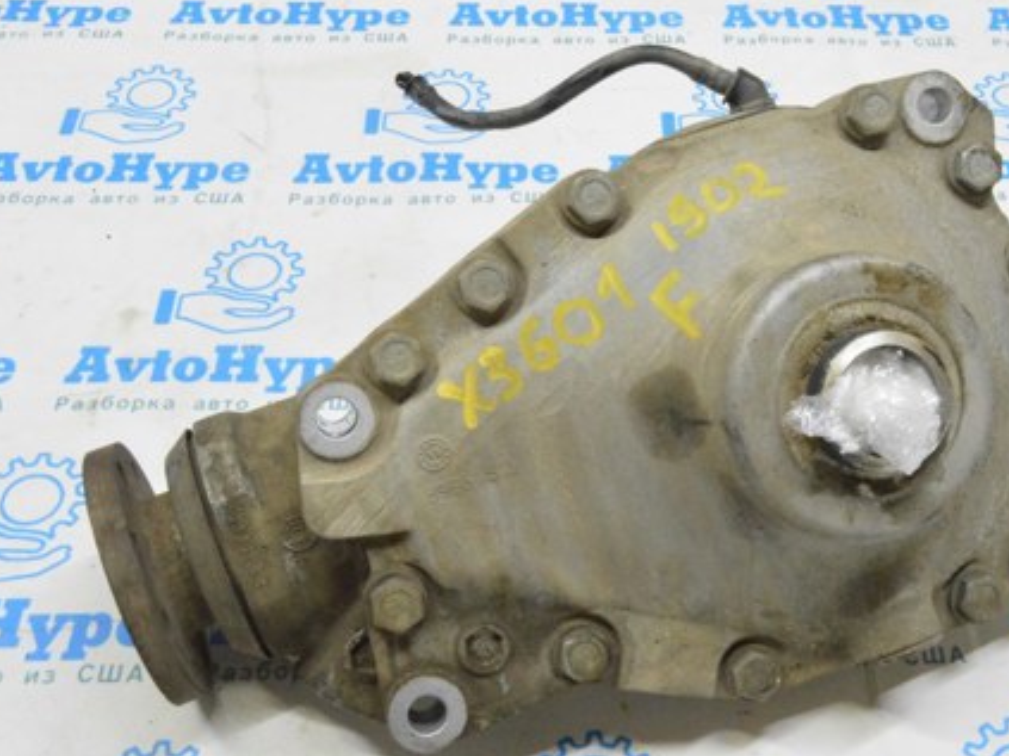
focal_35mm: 48
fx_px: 1399
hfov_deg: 39.3
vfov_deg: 30.2
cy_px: 349
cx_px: 649
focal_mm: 22
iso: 6400
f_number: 20
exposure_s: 1/15
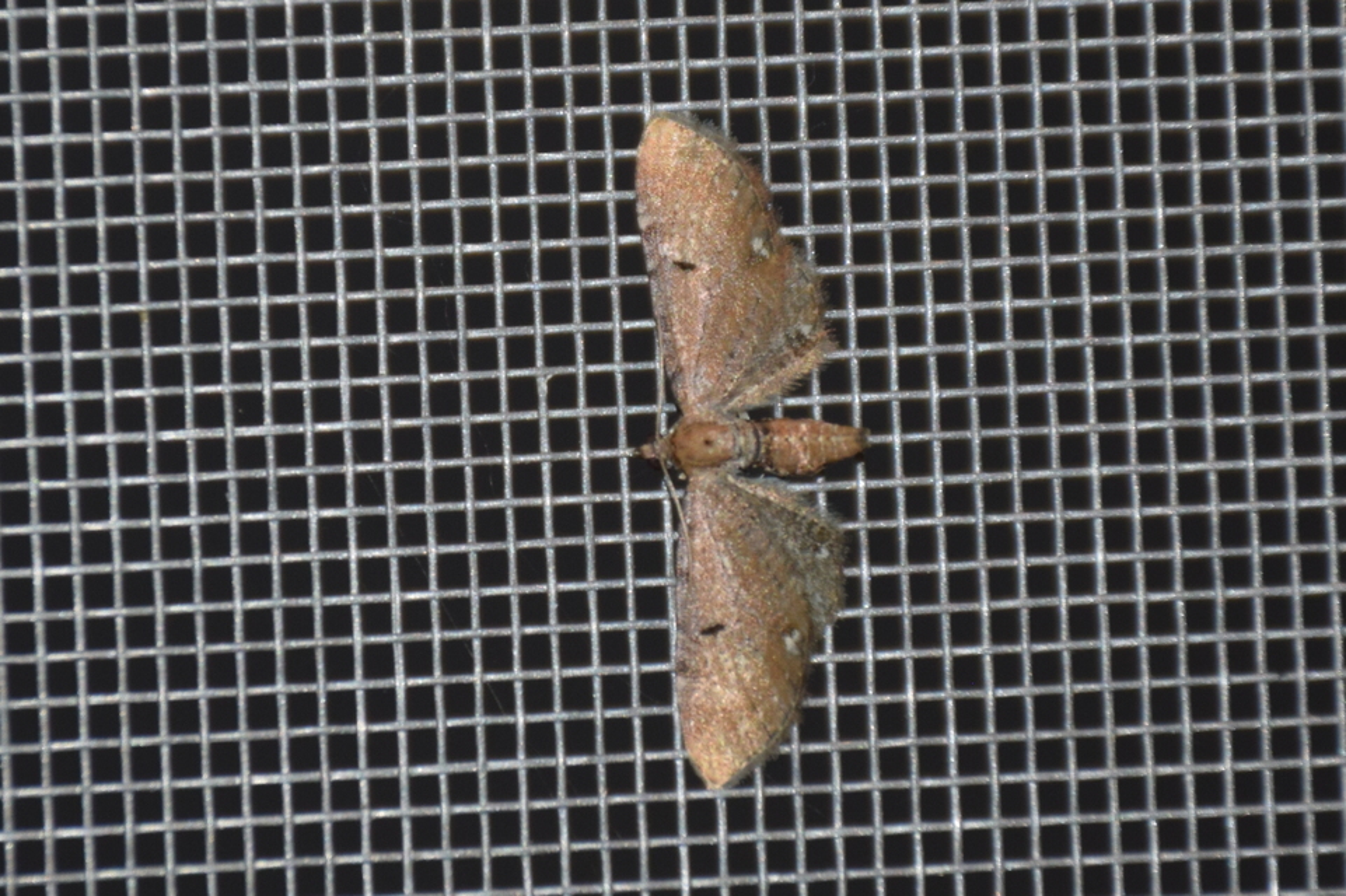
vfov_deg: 6.5
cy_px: 448
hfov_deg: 9.8
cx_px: 673
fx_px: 7849
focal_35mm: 210
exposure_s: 1/200
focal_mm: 140
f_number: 5.6
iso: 320
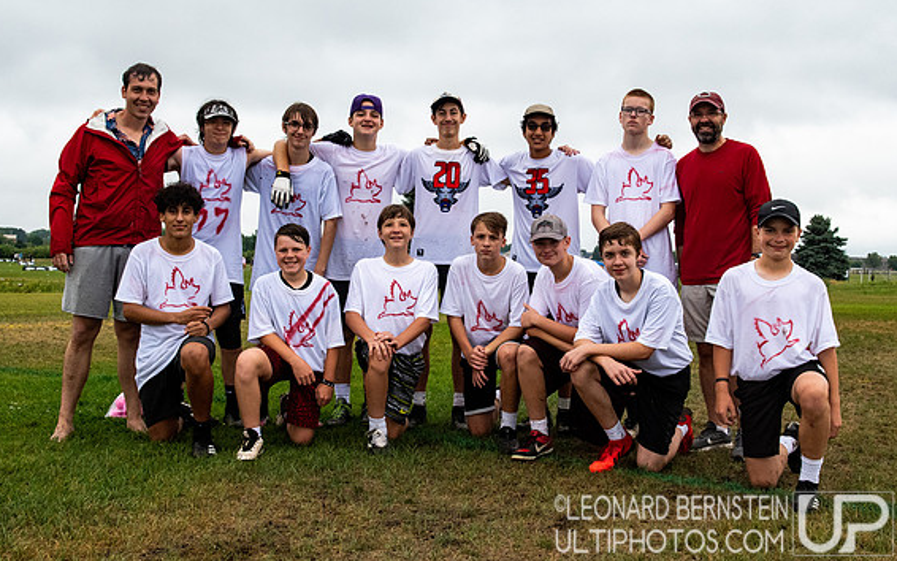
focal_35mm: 45
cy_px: 266
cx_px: 441
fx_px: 1100
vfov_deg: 28.6
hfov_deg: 44.4
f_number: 6.3
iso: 1600
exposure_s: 1/640
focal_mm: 26
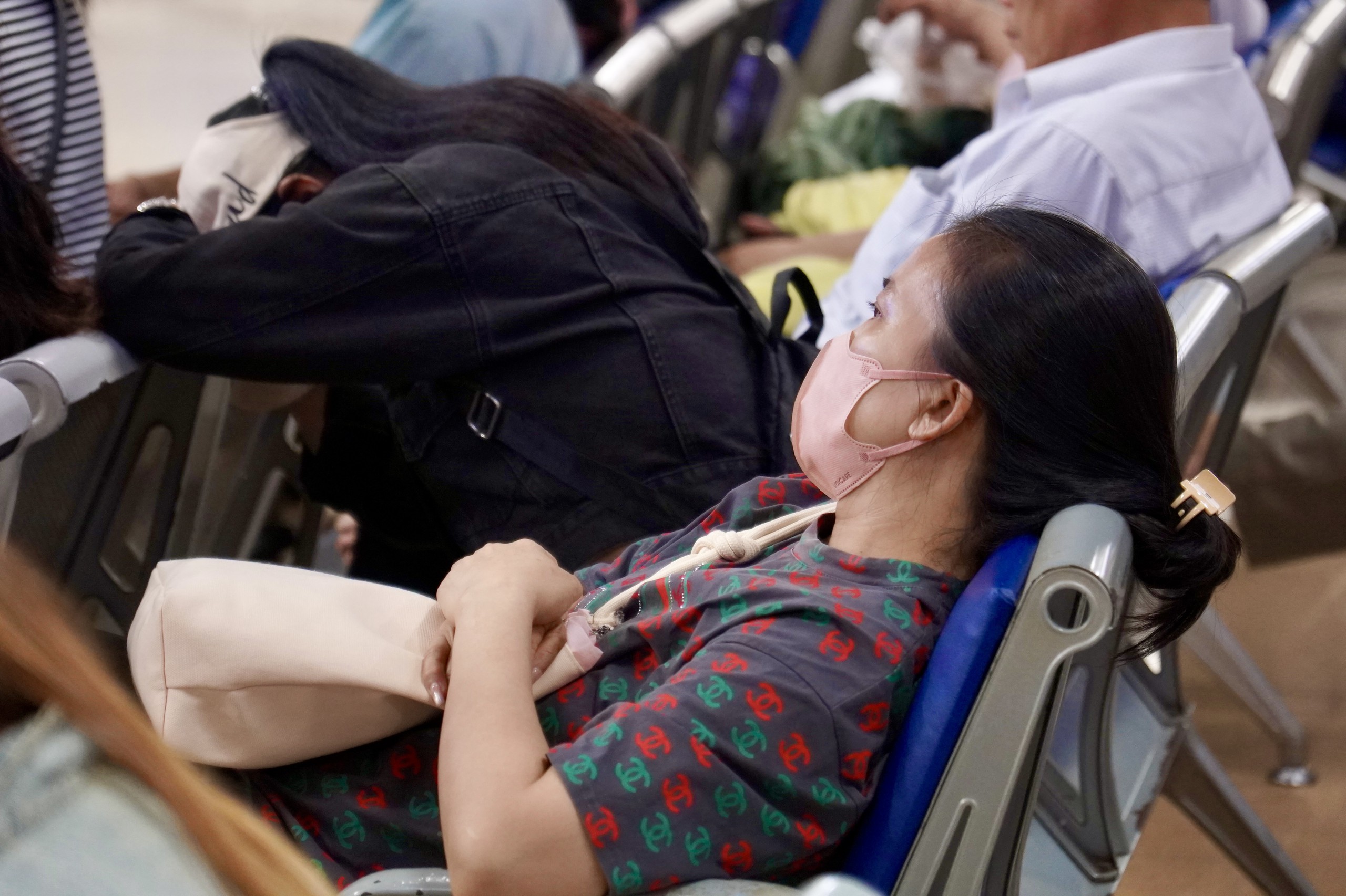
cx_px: 673
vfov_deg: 13.0
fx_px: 3925
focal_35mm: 105
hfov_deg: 19.5
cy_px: 448
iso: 2000
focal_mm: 70
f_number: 2.8
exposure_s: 1/60
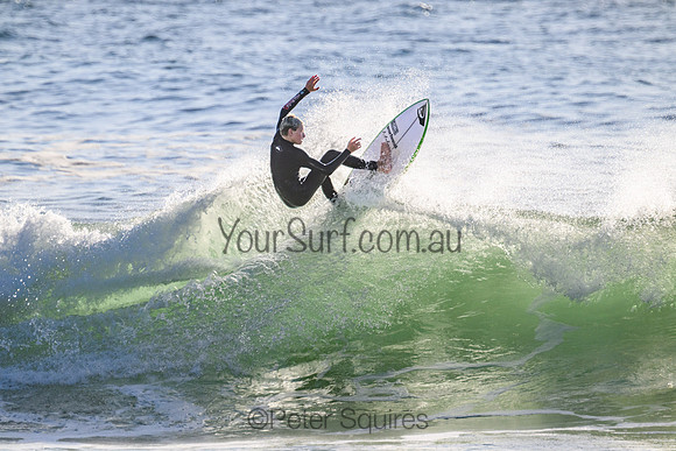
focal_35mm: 720
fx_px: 13523
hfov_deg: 2.9
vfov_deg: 1.9
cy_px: 226
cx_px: 338
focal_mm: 720
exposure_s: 1/2000
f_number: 11
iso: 1000
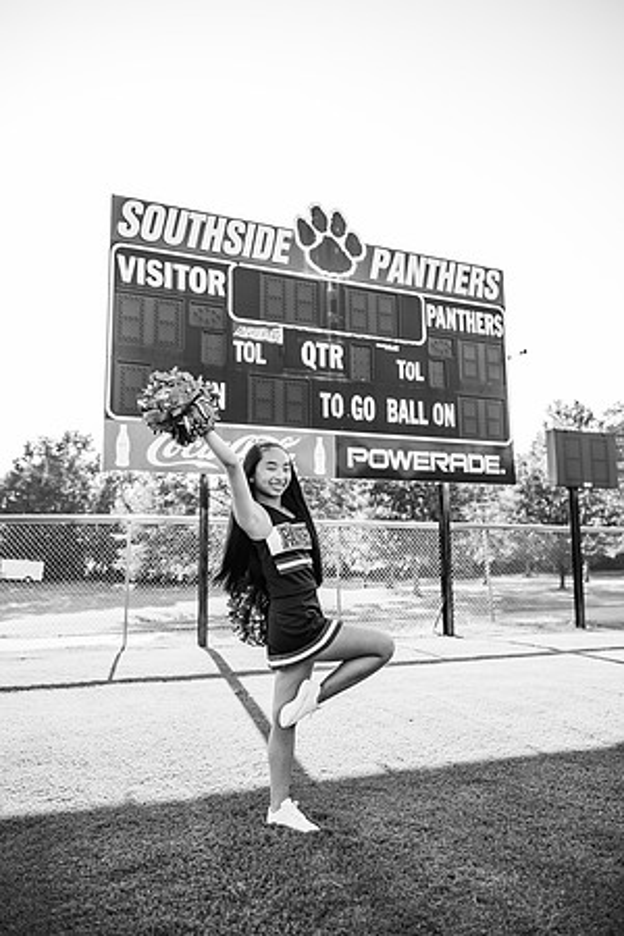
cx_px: 312
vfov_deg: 73.7
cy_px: 468
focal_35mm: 24
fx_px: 624
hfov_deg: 53.1
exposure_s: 1/800
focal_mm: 24
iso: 200
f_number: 2.8
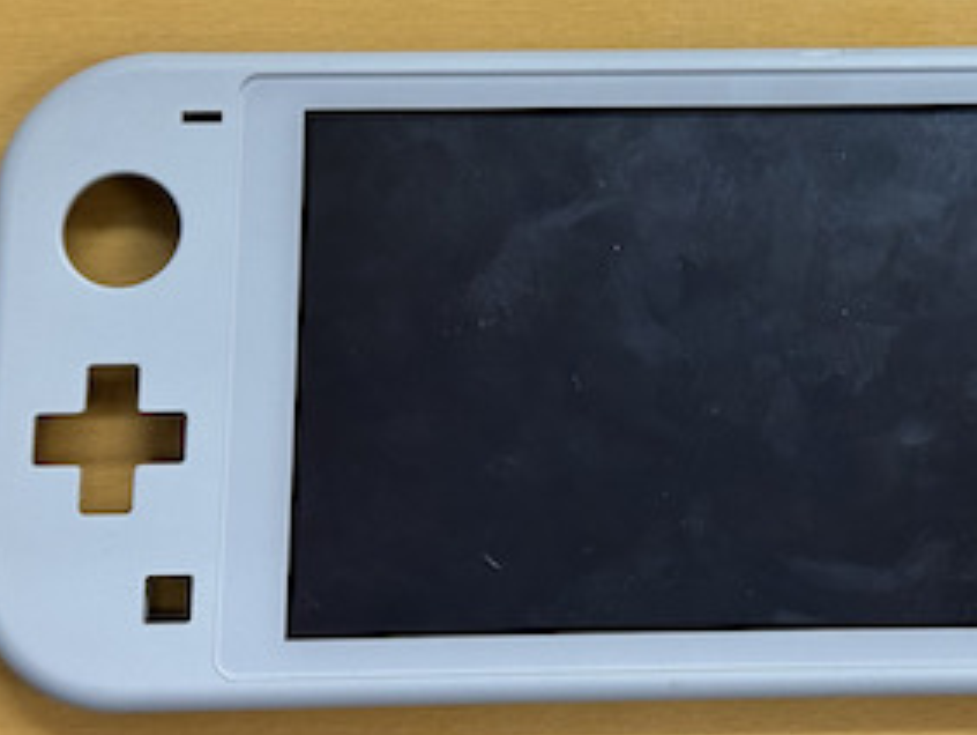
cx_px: 790
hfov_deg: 22.2
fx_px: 2458
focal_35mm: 87
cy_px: 132
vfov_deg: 16.8
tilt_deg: -76.4
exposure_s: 1/100
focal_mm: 6.86
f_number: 1.78
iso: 80
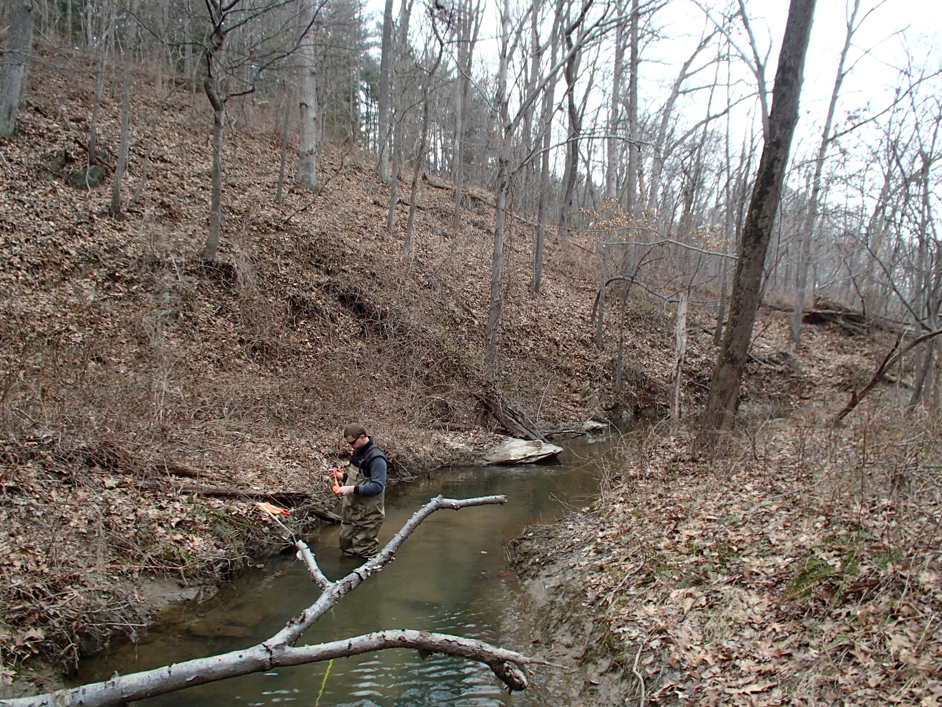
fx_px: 762
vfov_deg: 49.7
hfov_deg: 63.4
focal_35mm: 28
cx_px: 471
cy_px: 354
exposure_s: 1/30
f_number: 3.9
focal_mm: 5
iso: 200
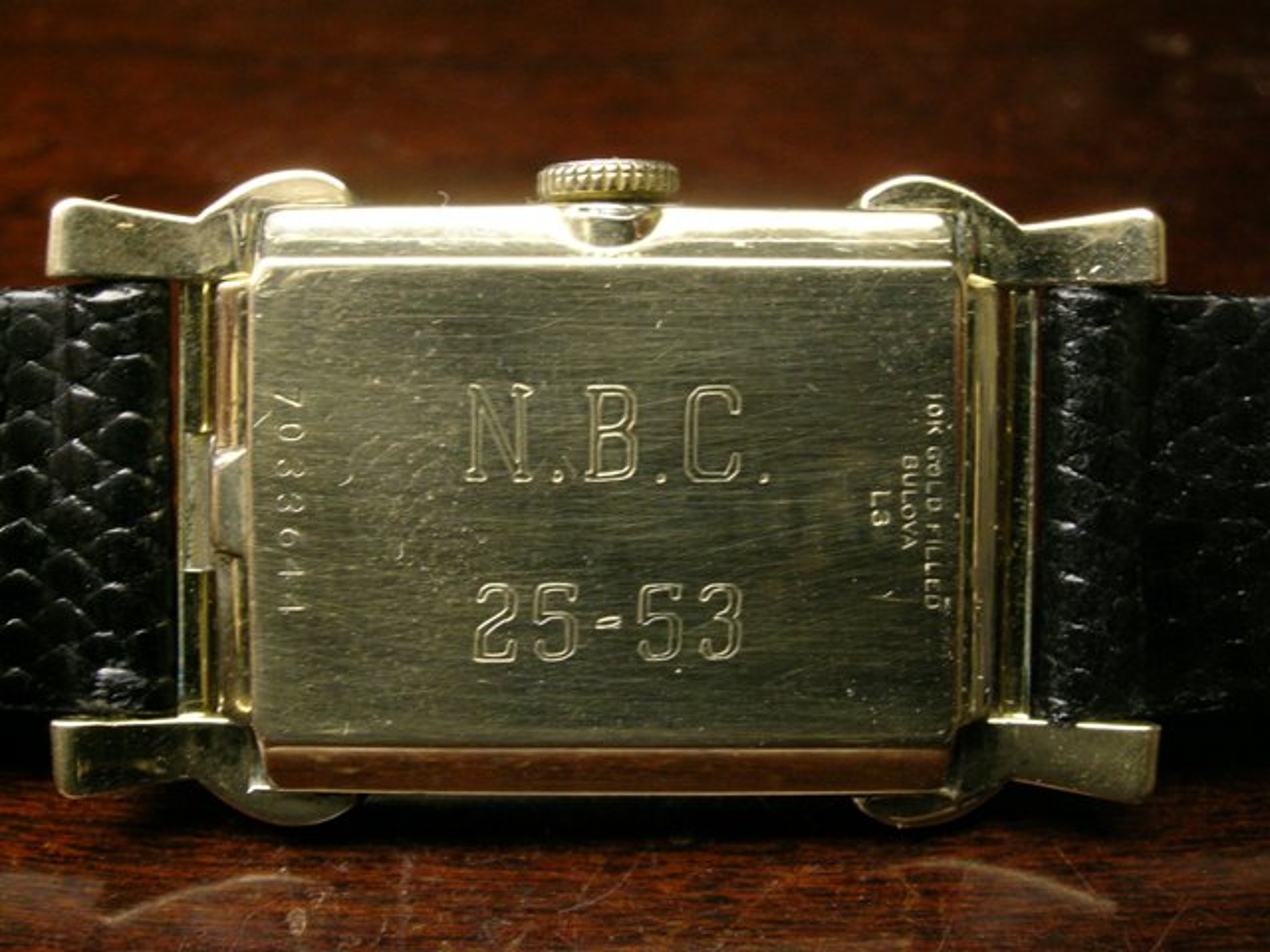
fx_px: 1834
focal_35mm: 50
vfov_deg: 29.1
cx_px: 635
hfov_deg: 38.2
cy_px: 476
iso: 144
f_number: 6.8
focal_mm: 10.3
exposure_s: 1/2.6
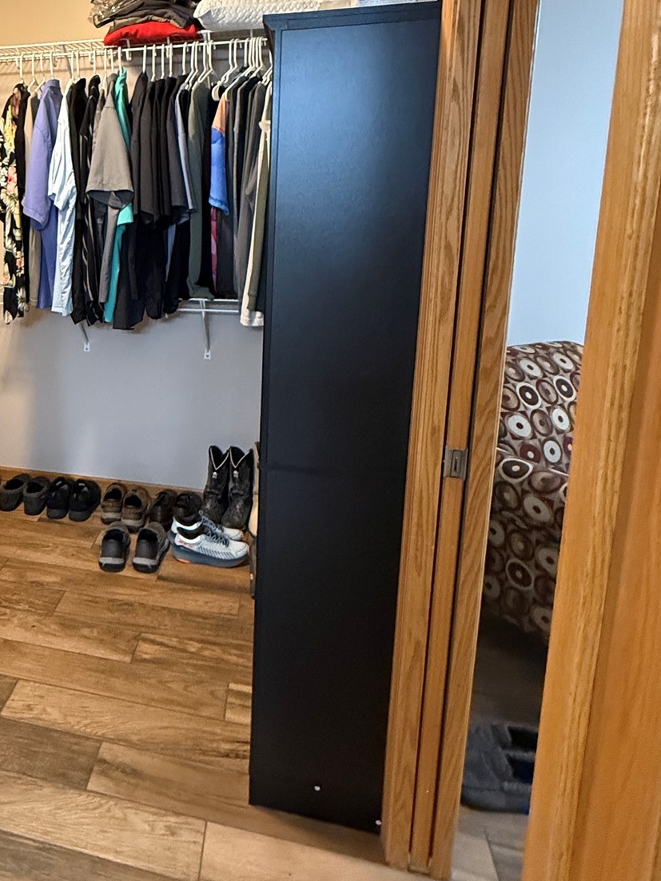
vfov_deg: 65.9
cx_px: 103
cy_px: 311
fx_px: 662
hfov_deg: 49.0
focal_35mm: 26
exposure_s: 1/60
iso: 800
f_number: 2.2
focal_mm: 2.22
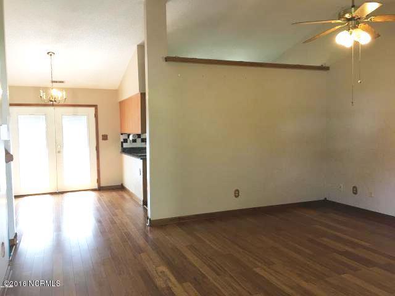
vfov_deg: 48.2
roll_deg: +1.1
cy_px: 148
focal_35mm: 29
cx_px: 198
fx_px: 331
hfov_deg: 61.7
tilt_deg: -1.1
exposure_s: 1/15
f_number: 2.2
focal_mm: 4.15
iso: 32
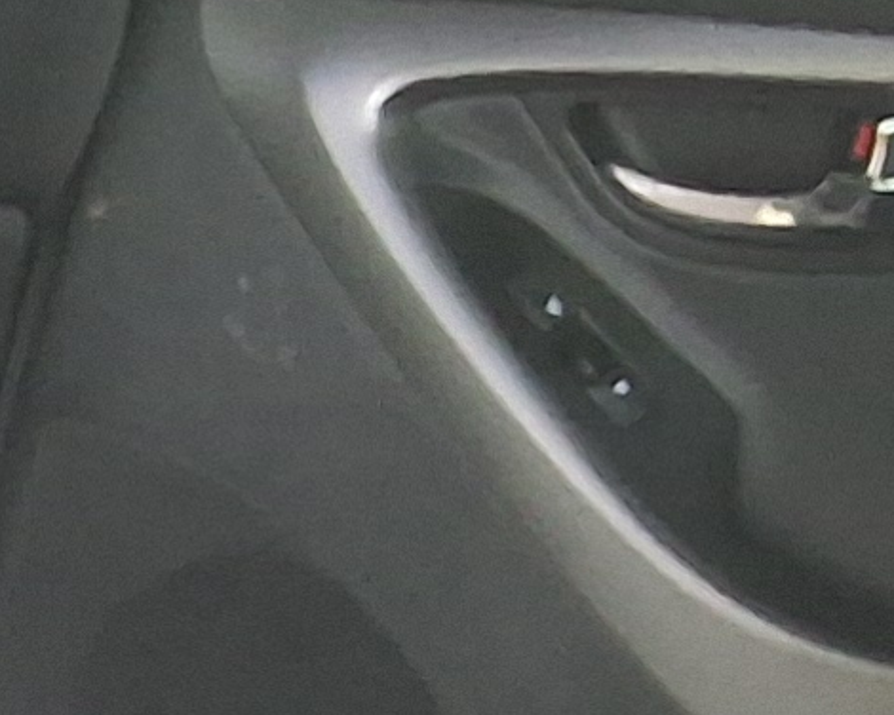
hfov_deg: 8.4
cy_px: 1440
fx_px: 5027
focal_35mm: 190
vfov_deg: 7.8
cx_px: -1906
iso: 100
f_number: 1.9
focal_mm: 2.91
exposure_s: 1/40
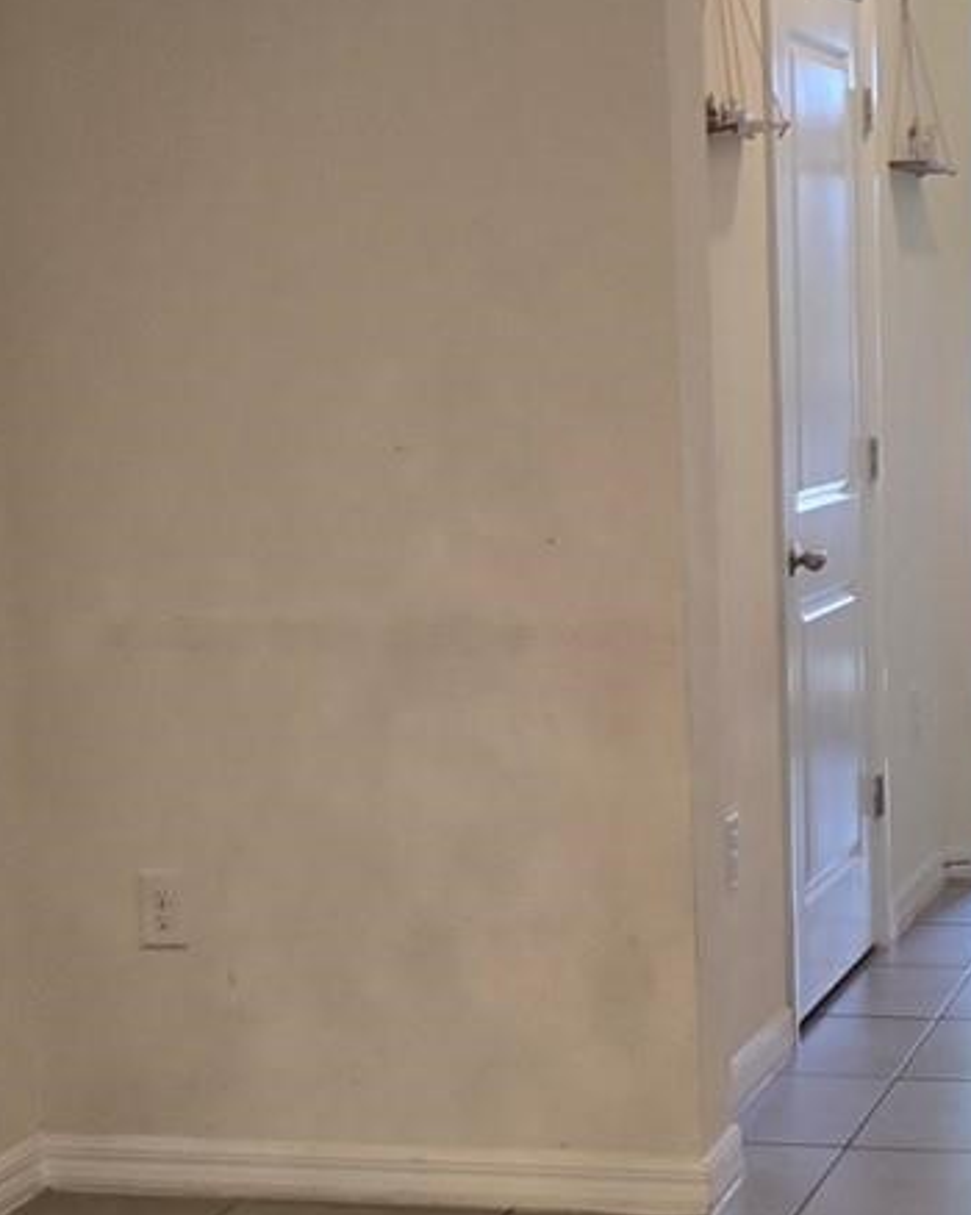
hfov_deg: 18.5
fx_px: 2948
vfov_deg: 23.3
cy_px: 669
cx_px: 782
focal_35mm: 82
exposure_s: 1/120
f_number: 1.7
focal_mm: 6.3
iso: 100
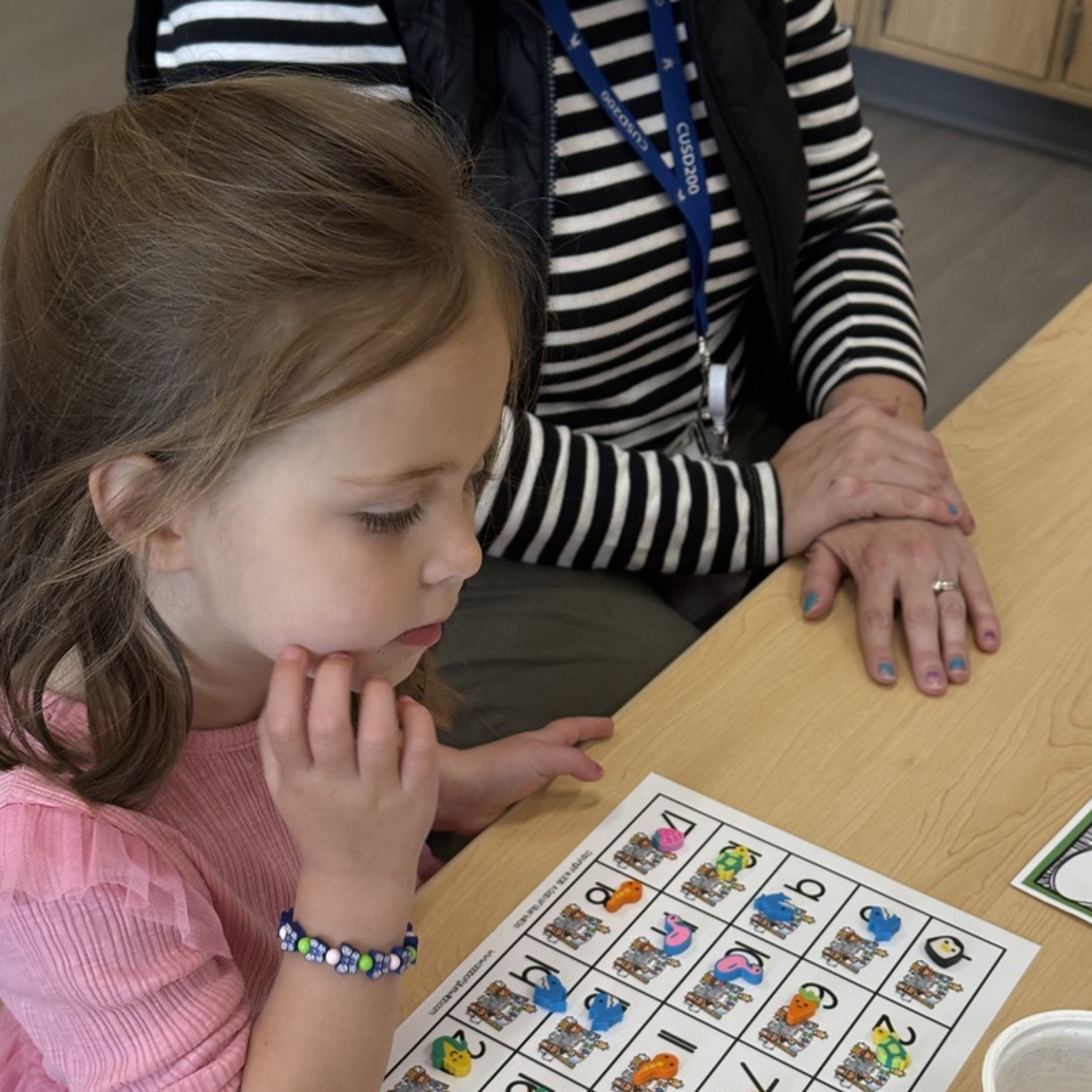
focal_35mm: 57
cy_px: 699
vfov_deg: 29.9
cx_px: 549
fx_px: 2034
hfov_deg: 30.0
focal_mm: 6.76
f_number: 1.78
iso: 200
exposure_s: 1/122
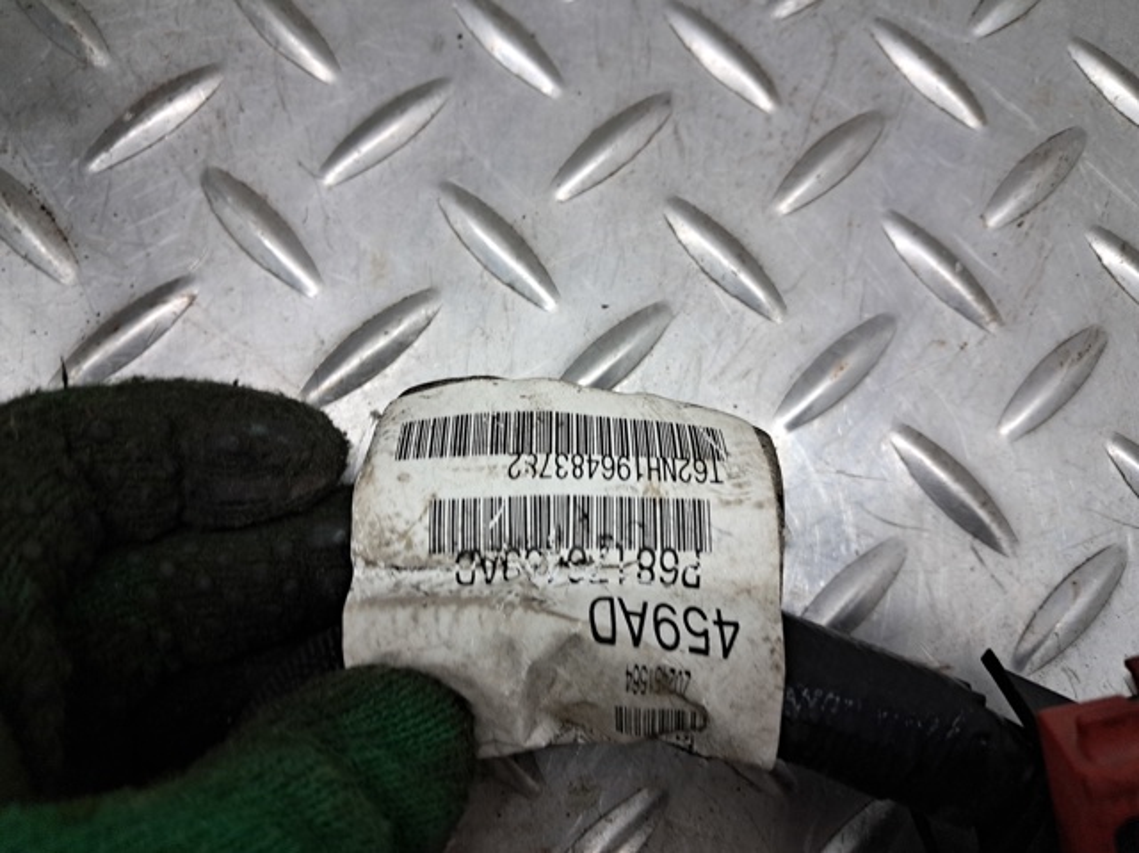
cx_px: 570
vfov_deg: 51.3
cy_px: 426
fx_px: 888
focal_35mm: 27
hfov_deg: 65.4
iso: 100
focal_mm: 4
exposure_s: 1/50
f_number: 1.8
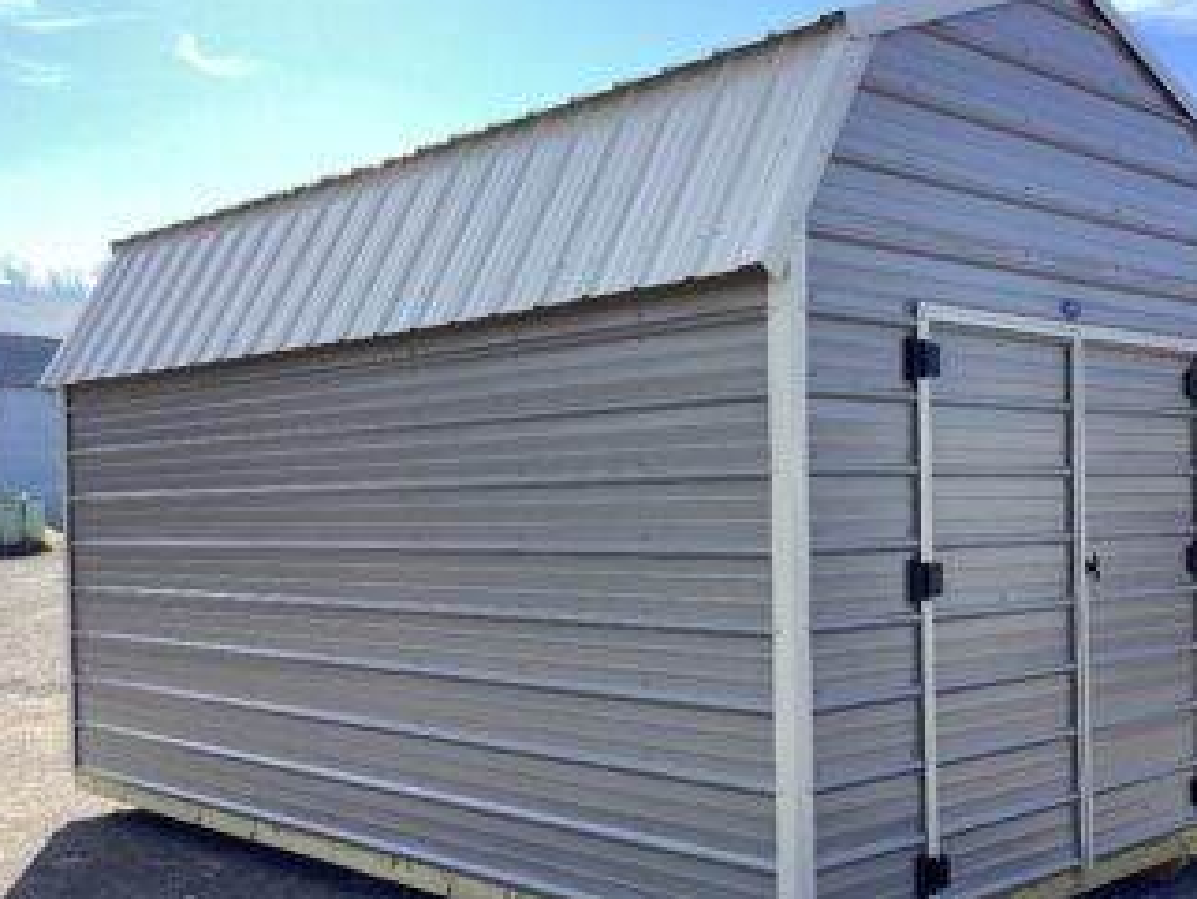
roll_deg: +3.0
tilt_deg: -4.0
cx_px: 673
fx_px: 1453
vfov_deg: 34.3
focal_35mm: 42
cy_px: 522
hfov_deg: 44.7
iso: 25
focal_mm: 3.3
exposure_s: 1/734
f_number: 2.4
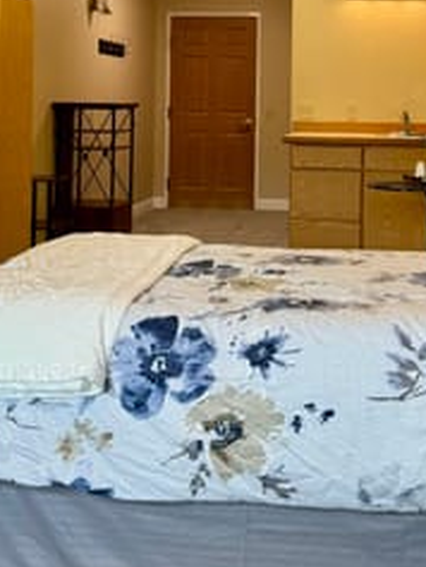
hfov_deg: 26.8
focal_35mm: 54
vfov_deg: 34.3
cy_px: 102
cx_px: 304
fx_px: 885
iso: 125
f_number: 1.78
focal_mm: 6.86
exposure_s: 1/120
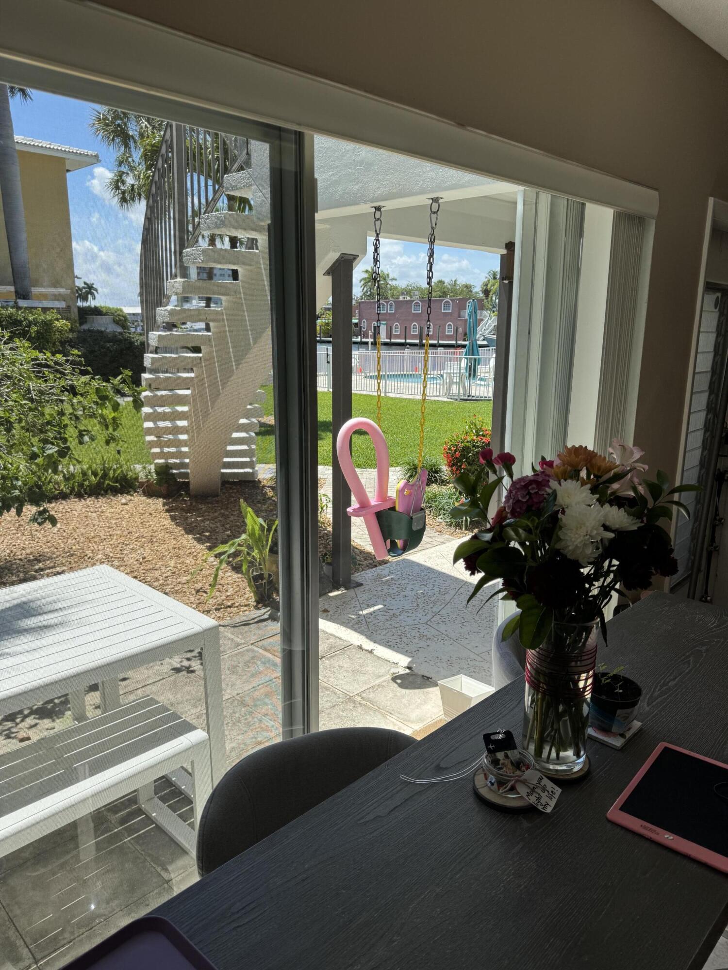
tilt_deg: -13.5
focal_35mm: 24
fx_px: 673
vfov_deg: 71.6
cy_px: 485
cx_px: 364
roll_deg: -0.4
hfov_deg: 56.8
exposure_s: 1/2174
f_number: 1.78
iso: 80
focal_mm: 6.76
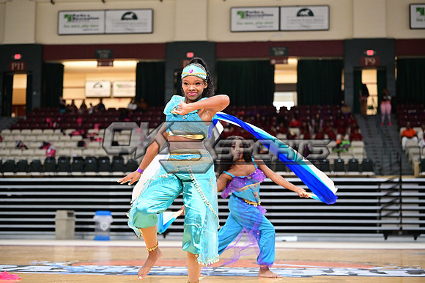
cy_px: 142
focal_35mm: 70
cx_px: 212
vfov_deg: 19.4
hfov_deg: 28.9
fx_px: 826
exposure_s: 1/1000
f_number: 3.2
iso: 6400
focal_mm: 70
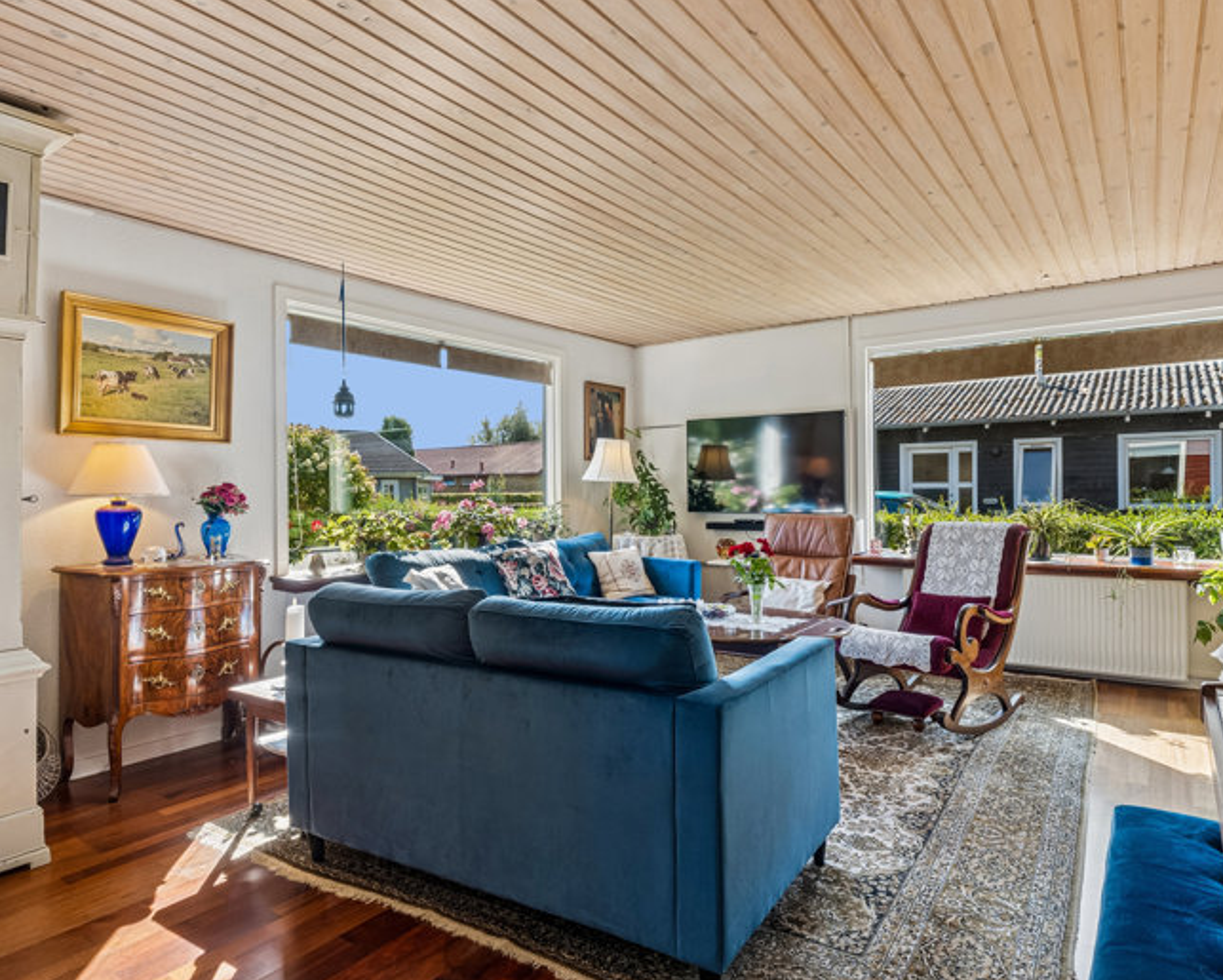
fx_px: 760
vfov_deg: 65.6
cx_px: 639
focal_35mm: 21
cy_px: 488
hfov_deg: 77.6
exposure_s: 1/8
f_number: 8
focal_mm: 12
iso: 200
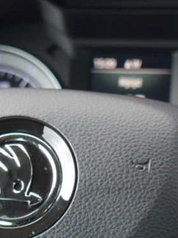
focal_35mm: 262
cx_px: 27
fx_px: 1798
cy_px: 290
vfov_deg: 7.5
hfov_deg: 5.7
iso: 800
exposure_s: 1/60
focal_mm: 48
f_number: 5.3
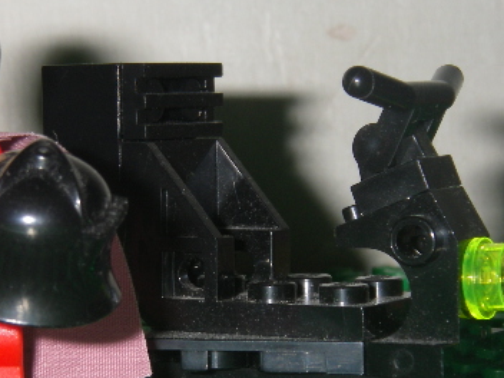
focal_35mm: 131
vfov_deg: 11.3
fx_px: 1907
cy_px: 232
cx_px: 115
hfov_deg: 15.0
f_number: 7.6
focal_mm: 11.9
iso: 80
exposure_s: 1/60
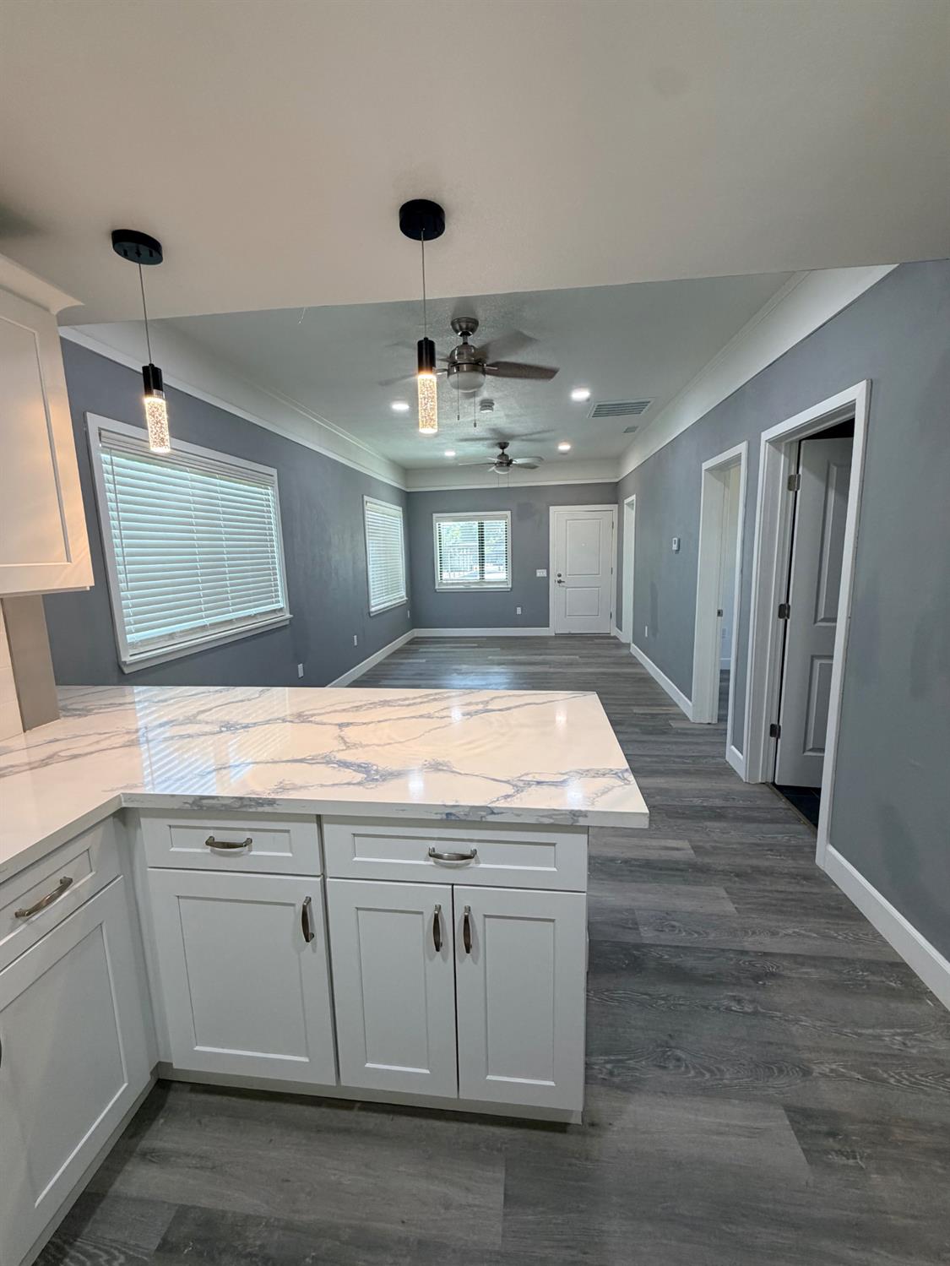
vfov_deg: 102.0
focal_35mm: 14
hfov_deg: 85.7
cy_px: 633
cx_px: 475
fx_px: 512
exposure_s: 1/120
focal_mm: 2.22
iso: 160
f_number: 2.2
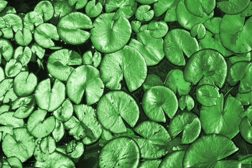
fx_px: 357
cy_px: 53
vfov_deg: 26.3
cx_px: 154
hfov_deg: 38.7
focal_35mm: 51
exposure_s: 1/1800
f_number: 5.6
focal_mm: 23
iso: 160
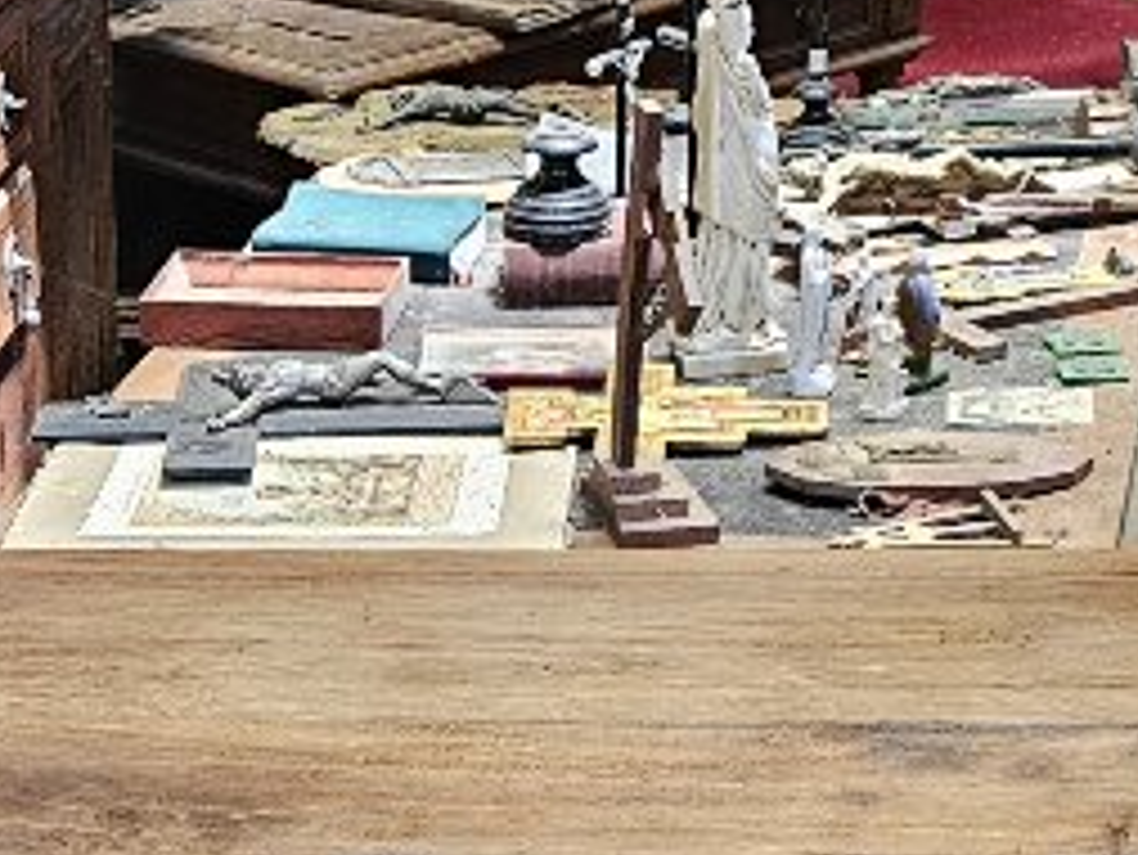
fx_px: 3585
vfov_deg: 13.0
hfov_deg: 17.8
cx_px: 148
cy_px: 1233
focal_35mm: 109
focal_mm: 6.3
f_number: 1.7
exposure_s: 1/50
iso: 640
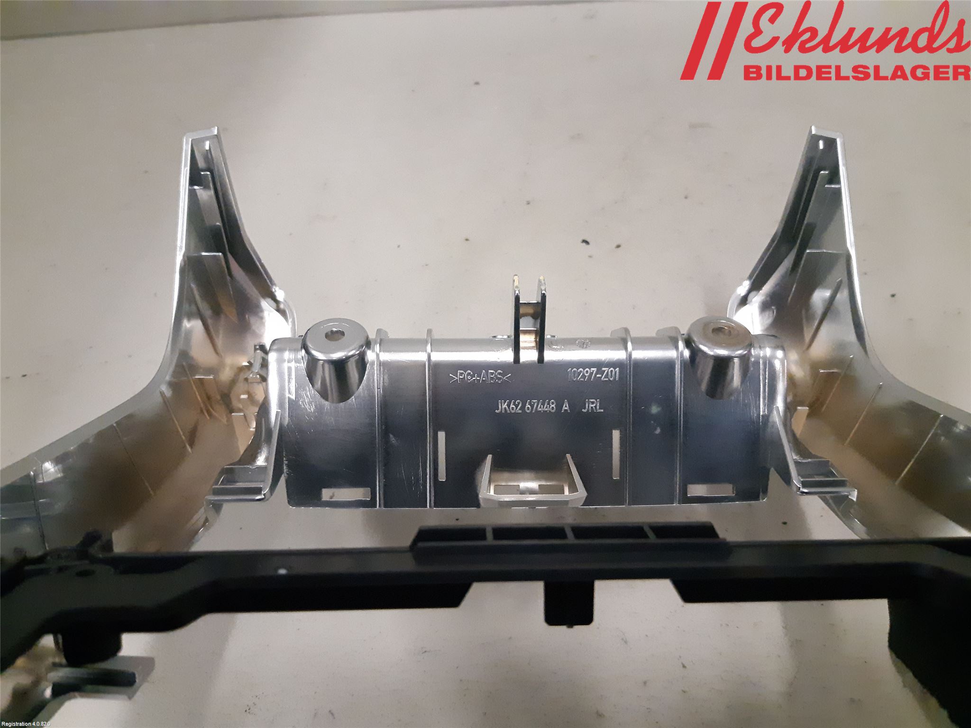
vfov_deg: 53.1
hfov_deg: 67.3
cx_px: 486
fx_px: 729
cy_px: 364
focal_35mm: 26
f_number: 1.7
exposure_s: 1/250
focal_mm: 3.93
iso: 800
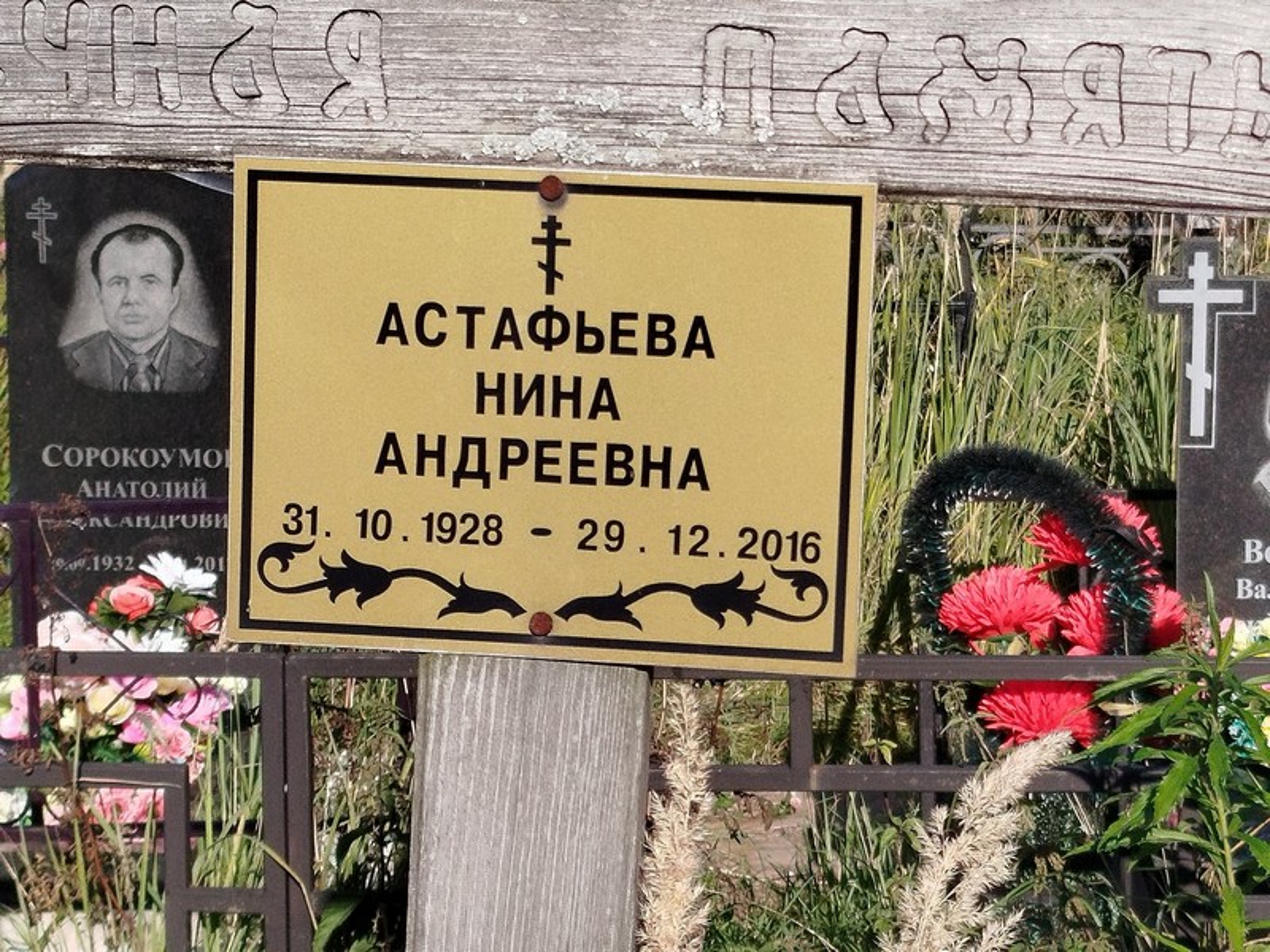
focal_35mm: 36
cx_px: 635
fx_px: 1321
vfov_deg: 39.7
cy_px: 476
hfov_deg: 51.4
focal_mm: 5.31
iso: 50
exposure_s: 1/716
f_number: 1.7
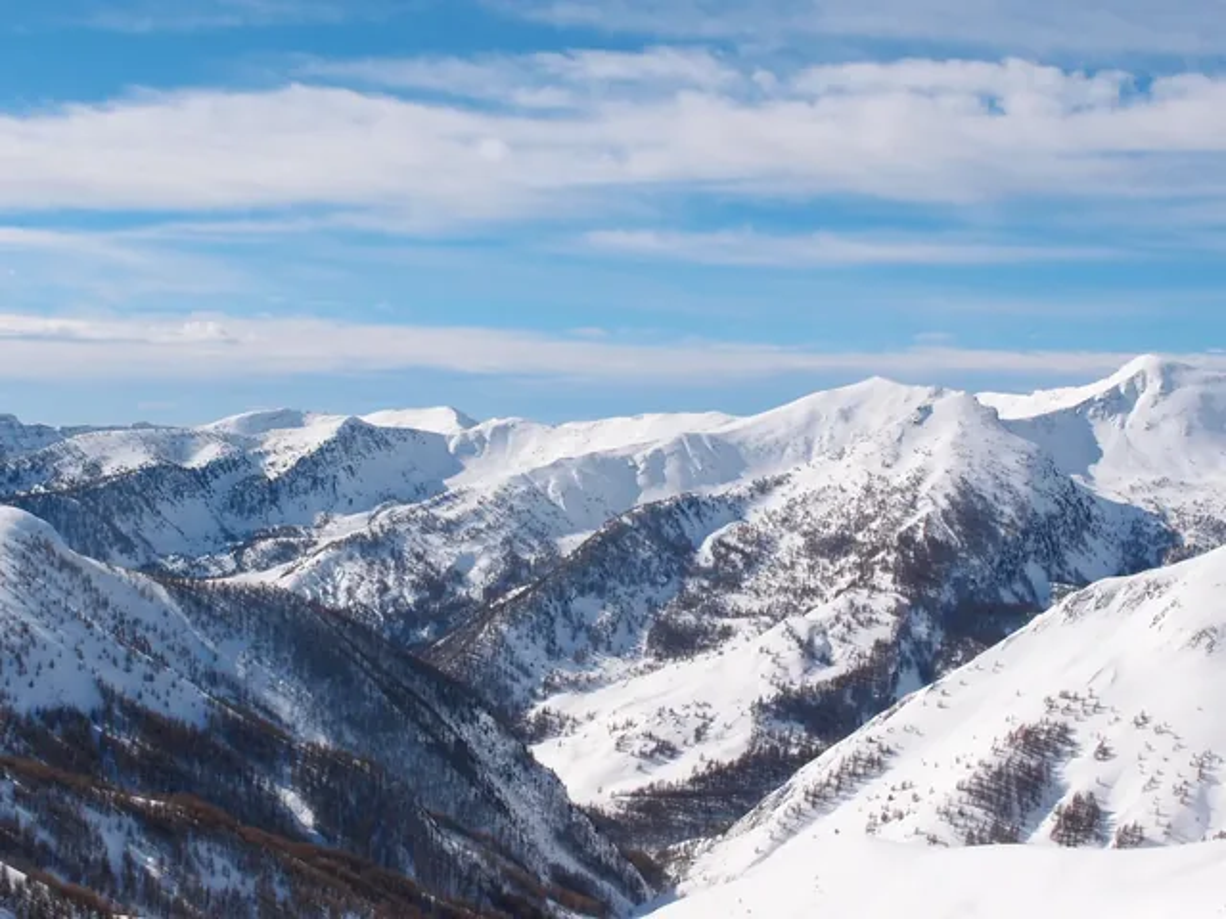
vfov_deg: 29.1
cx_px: 613
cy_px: 460
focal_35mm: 50
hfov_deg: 38.2
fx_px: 1771
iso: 100
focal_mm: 10.8
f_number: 6.3
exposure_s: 1/1000
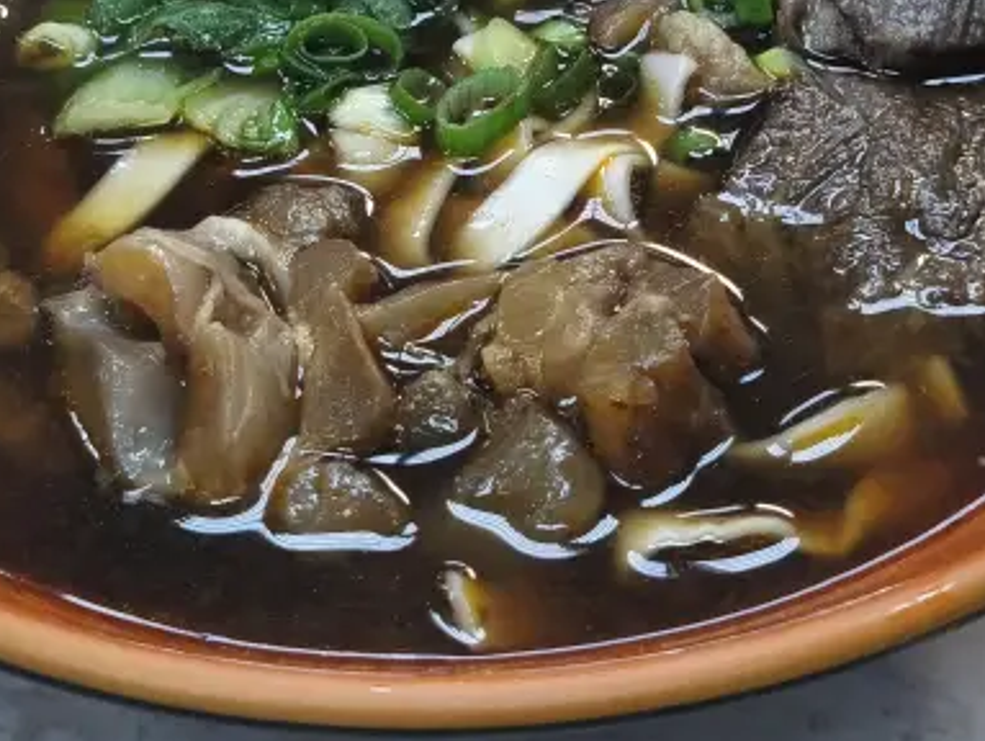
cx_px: 473
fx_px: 2734
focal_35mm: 96
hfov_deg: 20.4
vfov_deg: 15.3
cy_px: 108
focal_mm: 6.18
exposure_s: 1/60
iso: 640
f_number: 1.65
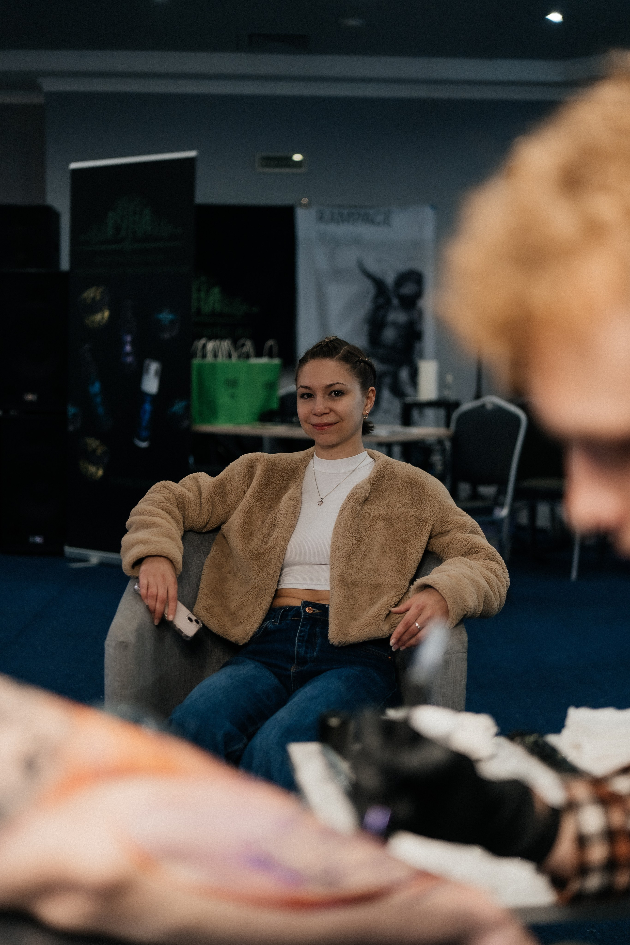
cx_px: 315
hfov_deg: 29.9
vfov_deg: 43.6
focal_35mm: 45
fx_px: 1181
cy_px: 472
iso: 250
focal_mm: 45
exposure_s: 1/160
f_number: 1.8
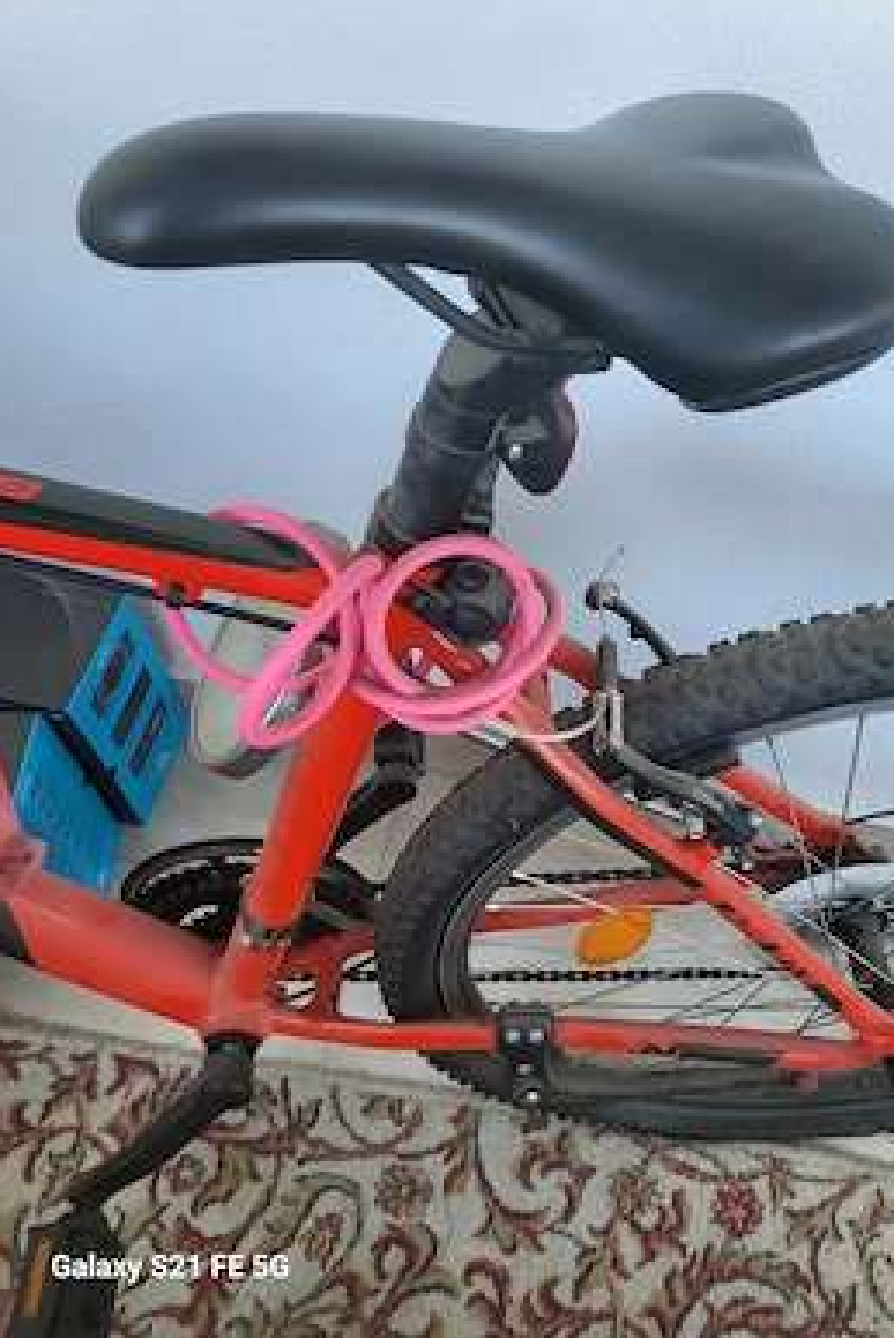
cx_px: 506
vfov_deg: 65.4
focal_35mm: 28
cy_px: 652
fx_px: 1041
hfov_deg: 46.4
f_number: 1.8
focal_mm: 5.4
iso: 64
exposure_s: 1/100
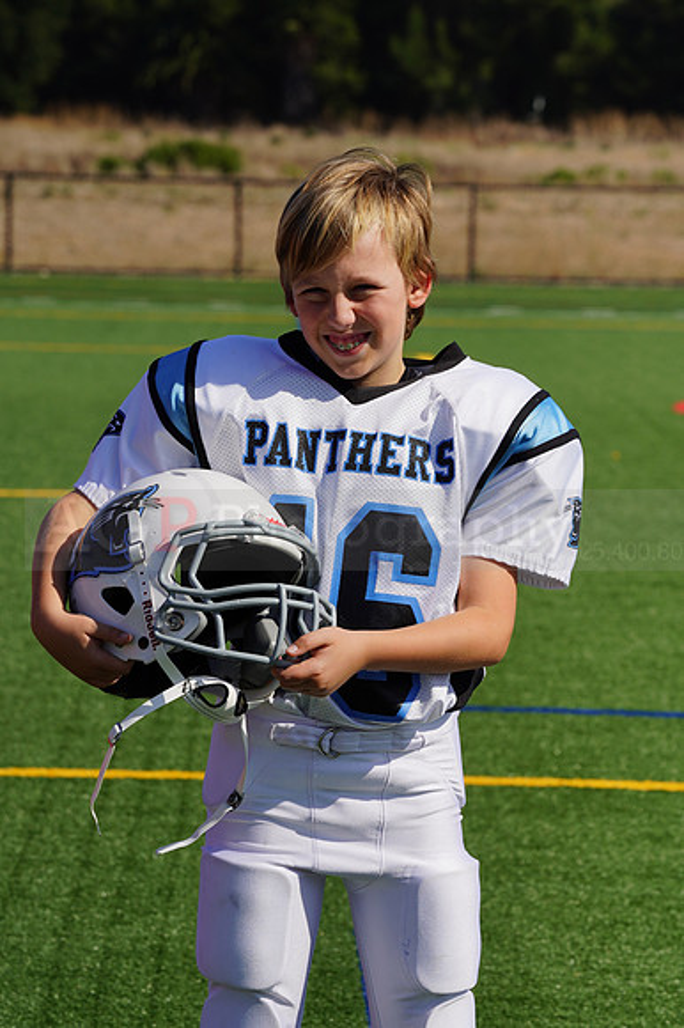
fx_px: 6134
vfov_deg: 9.6
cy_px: 514
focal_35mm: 215
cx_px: 342
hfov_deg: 6.4
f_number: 14
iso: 100
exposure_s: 1/250
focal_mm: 215
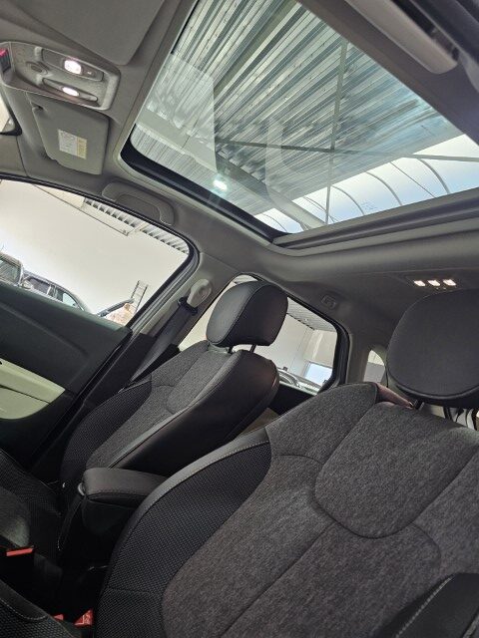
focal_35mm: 23
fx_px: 424
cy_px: 319
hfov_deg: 58.9
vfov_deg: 73.9
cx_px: 240
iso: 400
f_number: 1.7
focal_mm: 6.3
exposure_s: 1/100
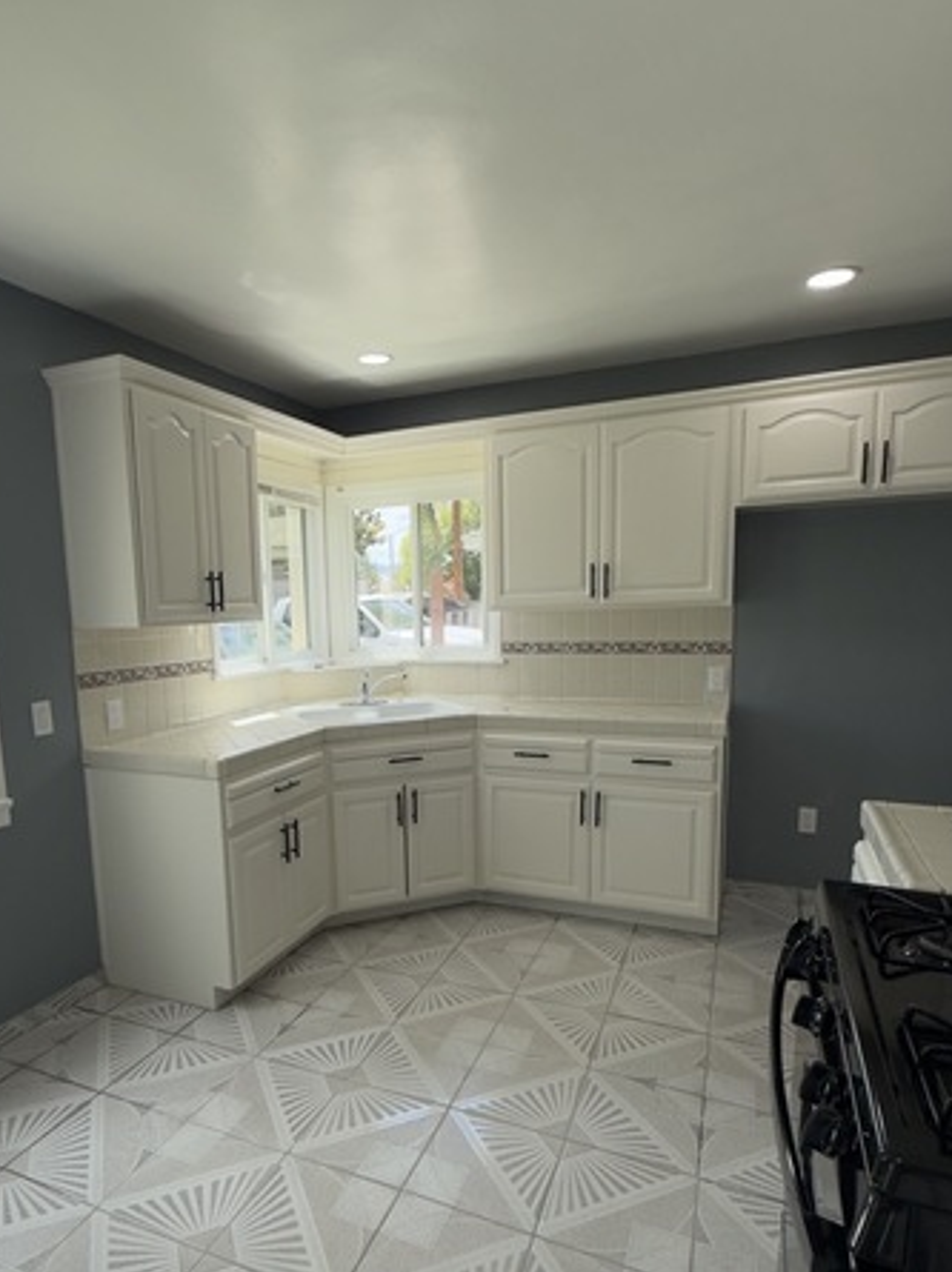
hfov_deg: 63.0
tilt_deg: -8.2
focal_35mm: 21
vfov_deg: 78.6
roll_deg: +2.1
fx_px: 771
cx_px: 400
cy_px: 719
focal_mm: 2.22
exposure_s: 1/238
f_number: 2.2
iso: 64
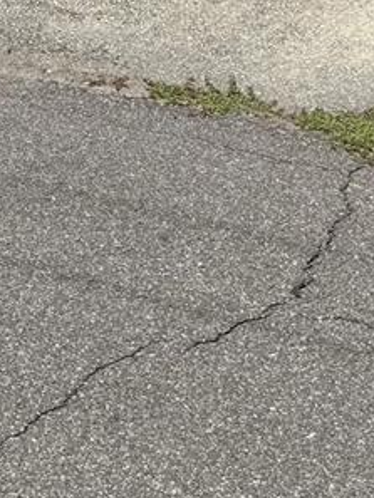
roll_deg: +1.2
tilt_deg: -7.9
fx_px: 1396
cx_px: 138
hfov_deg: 15.2
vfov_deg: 17.8
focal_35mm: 97
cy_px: -283
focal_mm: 6.76
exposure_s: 1/6410
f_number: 1.78
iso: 80
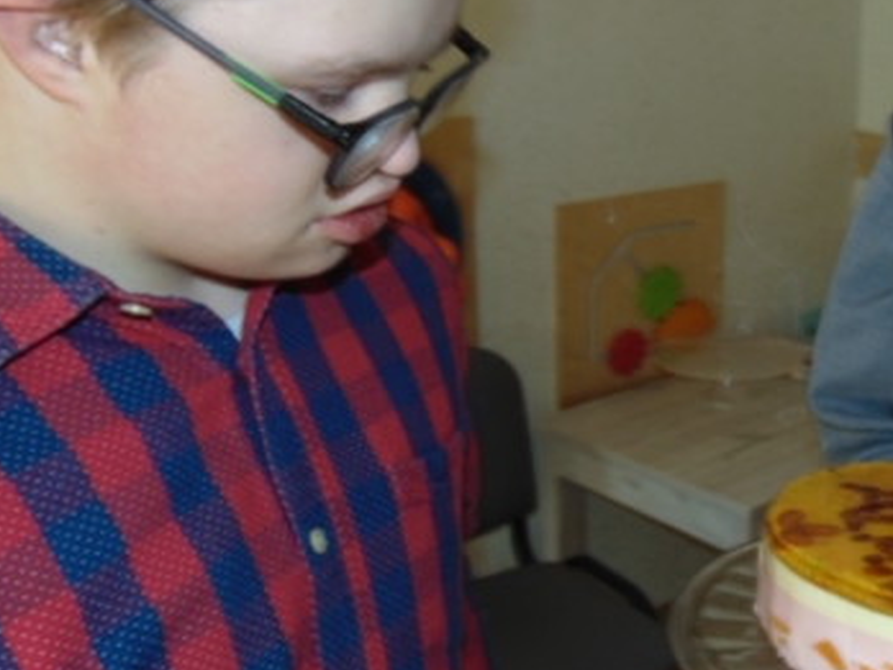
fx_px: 1187
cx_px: 757
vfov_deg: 31.5
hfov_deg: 39.1
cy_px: 308
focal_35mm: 46
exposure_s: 1/30
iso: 80
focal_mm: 4.5
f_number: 3
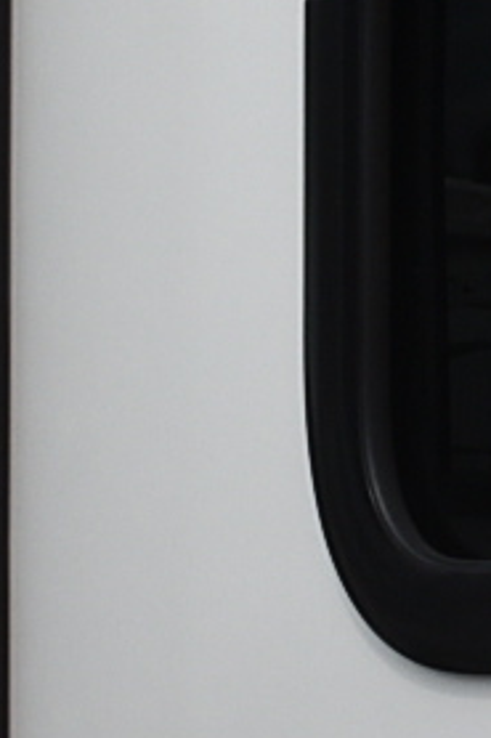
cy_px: 576
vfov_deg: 7.1
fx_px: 5960
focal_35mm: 291
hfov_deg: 4.6
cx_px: 1311
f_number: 10
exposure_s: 1/400
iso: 200
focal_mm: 18
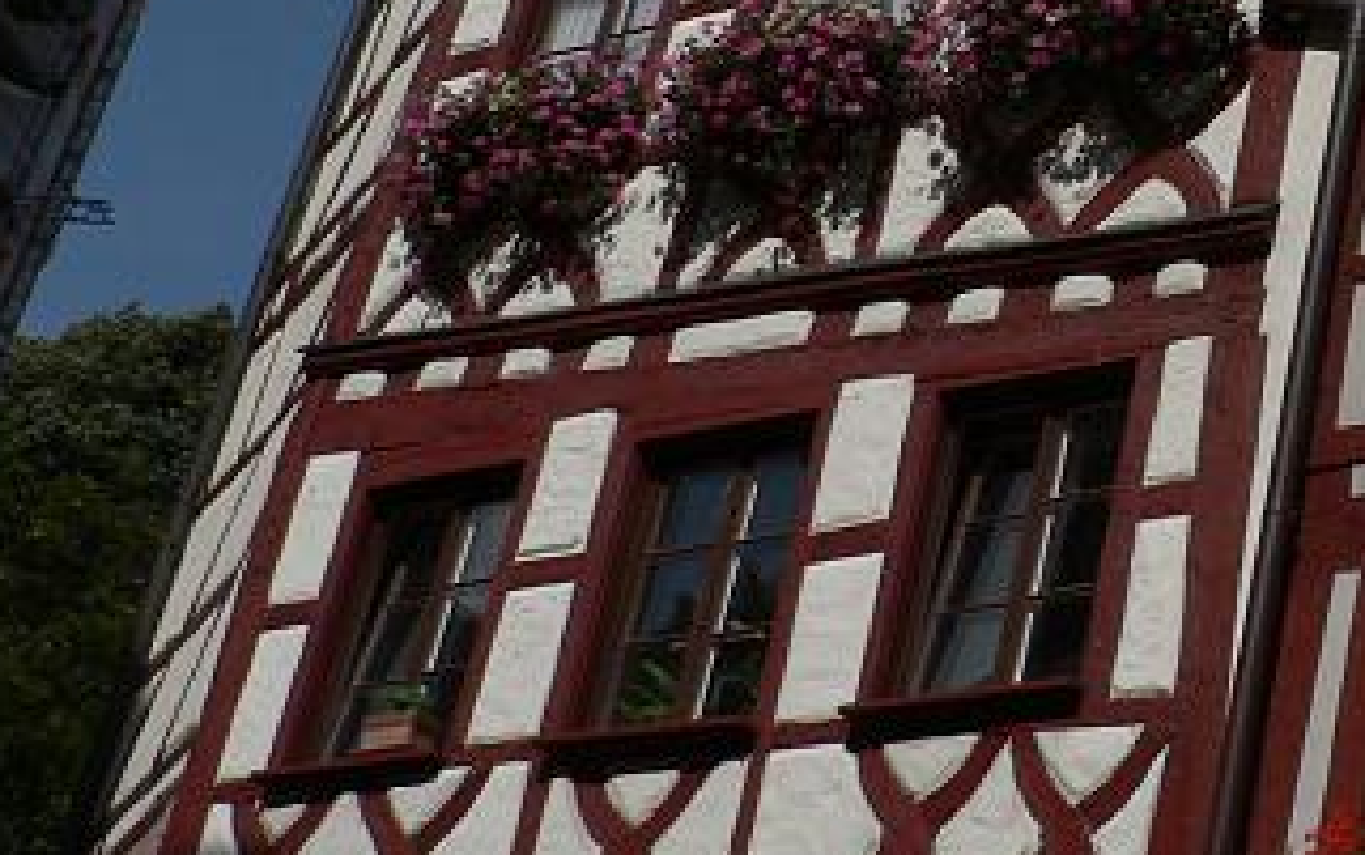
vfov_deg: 13.5
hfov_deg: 20.4
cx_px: 1646
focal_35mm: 95
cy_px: -85
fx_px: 3536
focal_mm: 6
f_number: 5.6
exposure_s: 1/1300
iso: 80
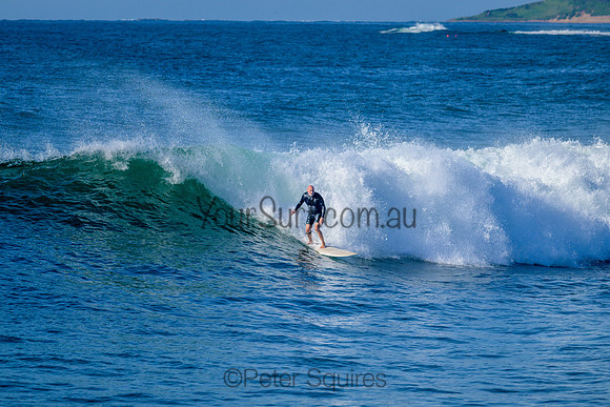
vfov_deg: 3.6
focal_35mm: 385
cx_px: 305
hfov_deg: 5.4
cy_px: 204
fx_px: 6519
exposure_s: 1/2000
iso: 500
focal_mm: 370
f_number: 10
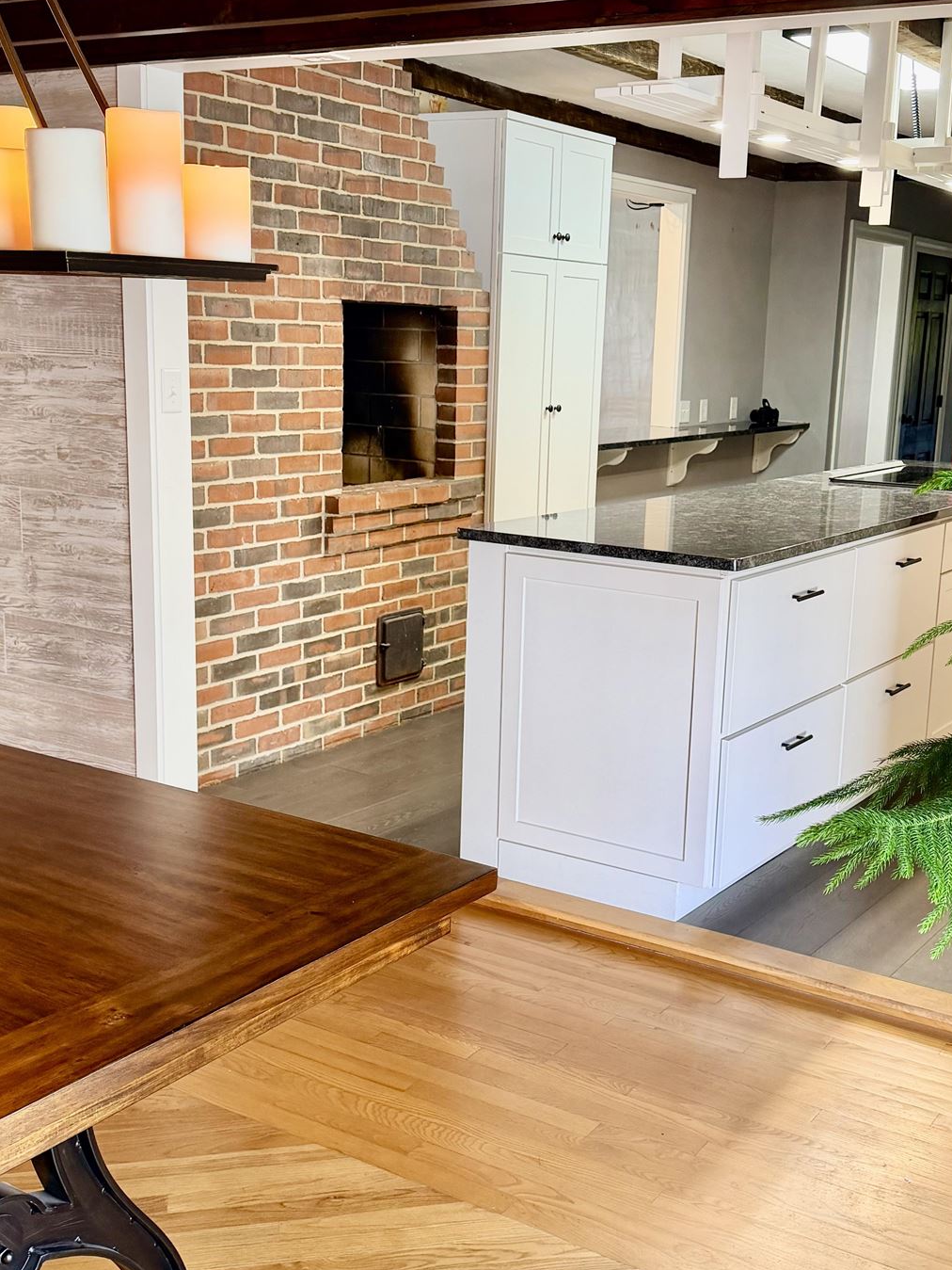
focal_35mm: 41
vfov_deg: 45.8
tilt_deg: -11.5
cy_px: 670
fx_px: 1503
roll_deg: -2.0
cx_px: 556
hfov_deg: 35.1
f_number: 1.78
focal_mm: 6.76
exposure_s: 1/60
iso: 125
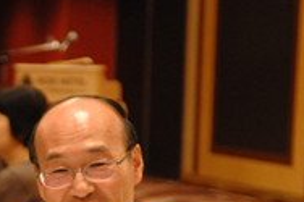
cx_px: 21
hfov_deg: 11.5
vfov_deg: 7.6
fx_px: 1493
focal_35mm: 177
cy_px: 305
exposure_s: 1/125
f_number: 2.8
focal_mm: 52
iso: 4000
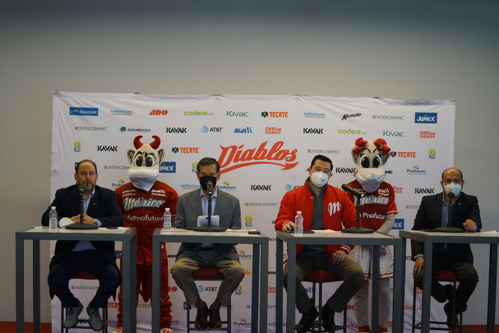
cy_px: 166
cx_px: 250
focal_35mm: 70
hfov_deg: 28.8
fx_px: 971
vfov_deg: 19.5
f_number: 2.8
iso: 1600
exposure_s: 1/320
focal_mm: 70
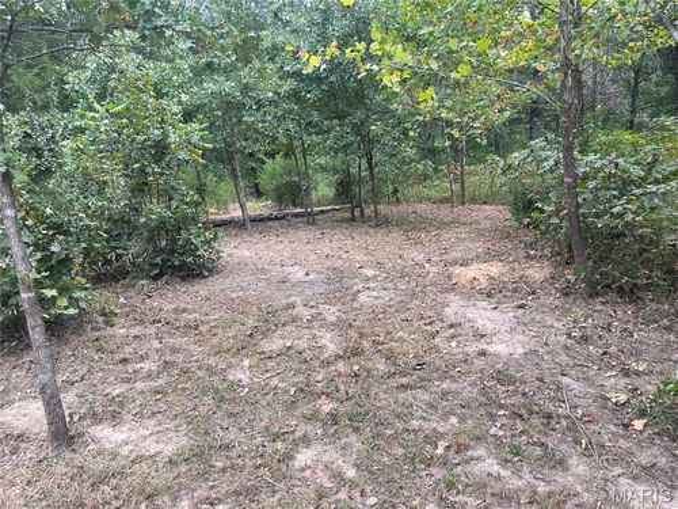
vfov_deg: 53.1
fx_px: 509
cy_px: 254
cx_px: 339
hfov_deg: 67.3
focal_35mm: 26
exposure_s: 1/461
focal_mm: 5.1
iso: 50
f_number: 1.6
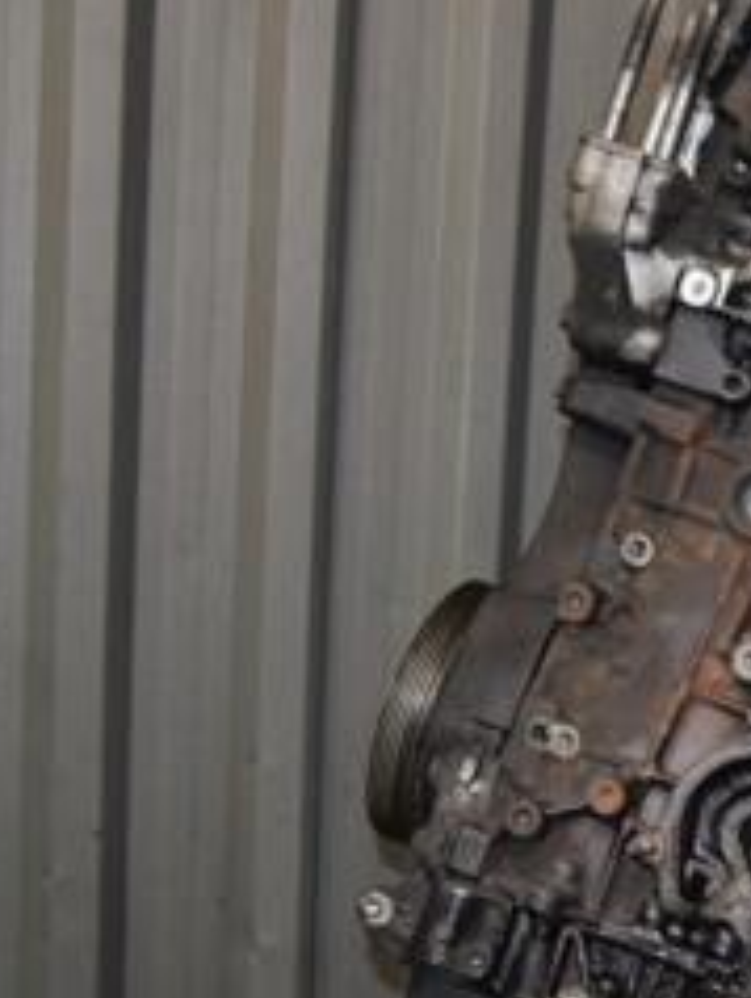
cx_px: 965
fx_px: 2201
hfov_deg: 18.1
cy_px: 663
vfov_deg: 25.4
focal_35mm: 76
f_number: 5
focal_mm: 21
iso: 800
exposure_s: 1/60
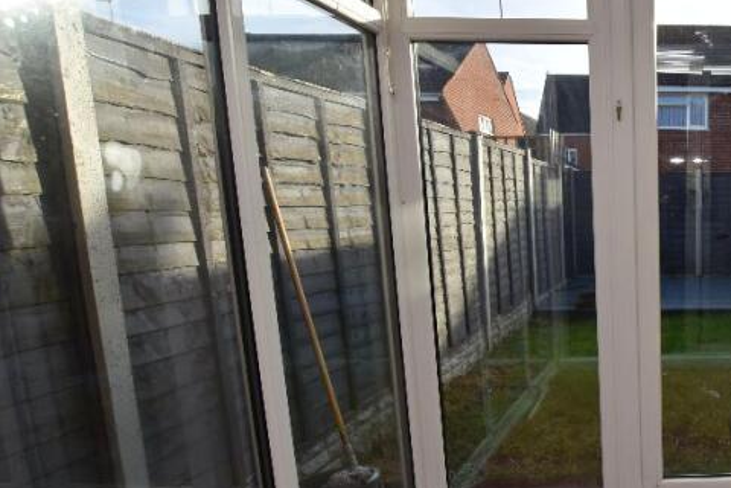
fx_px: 650
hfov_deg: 48.4
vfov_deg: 40.5
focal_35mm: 32
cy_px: 335
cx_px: 729
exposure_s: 1/200
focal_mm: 10
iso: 100
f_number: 5.6
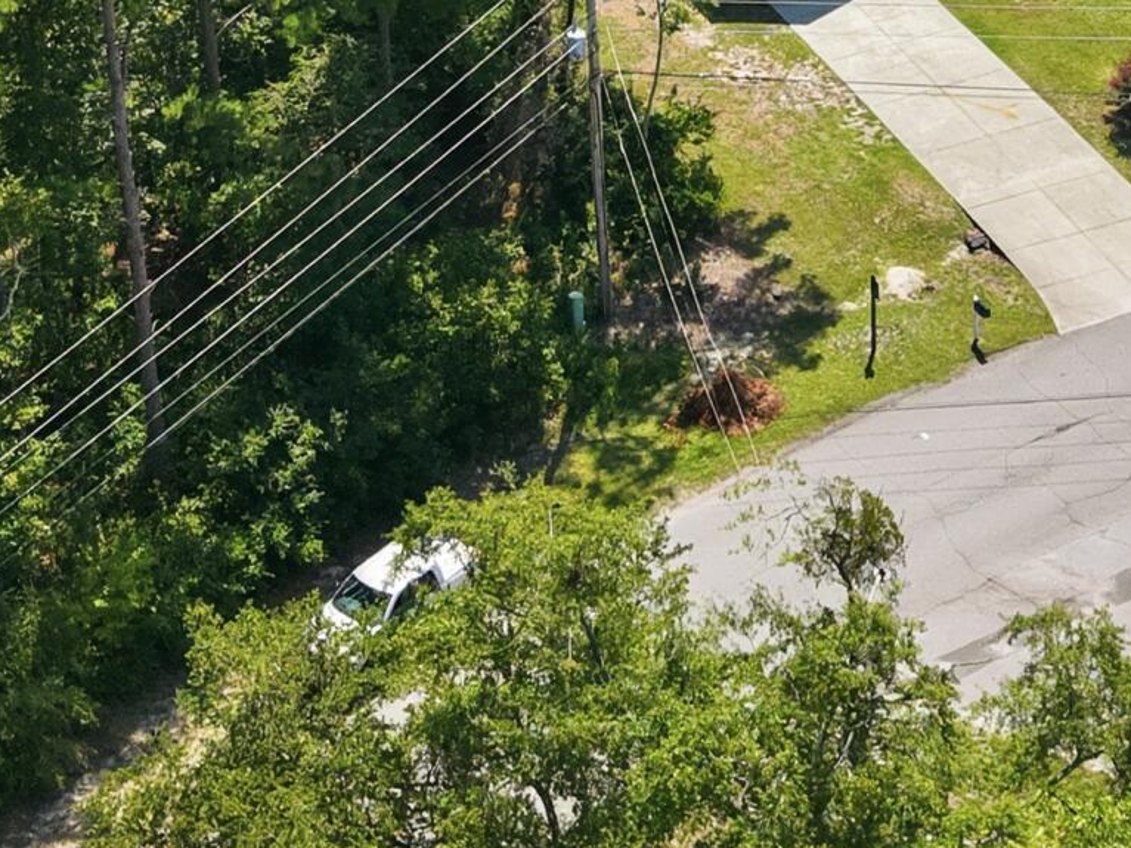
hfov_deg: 20.8
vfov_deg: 14.9
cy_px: -324
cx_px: 790
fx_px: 3070
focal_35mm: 94
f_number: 1.8
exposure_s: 1/725
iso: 240
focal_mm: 8.7
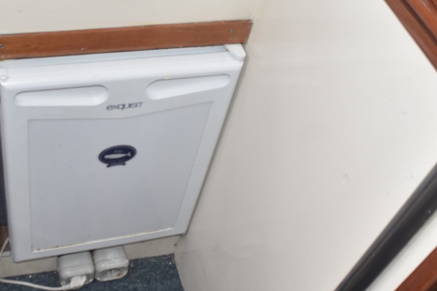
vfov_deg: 28.0
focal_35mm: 48
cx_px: 188
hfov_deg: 41.0
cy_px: 123
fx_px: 583
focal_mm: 18
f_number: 5.6
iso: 360
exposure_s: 1/125
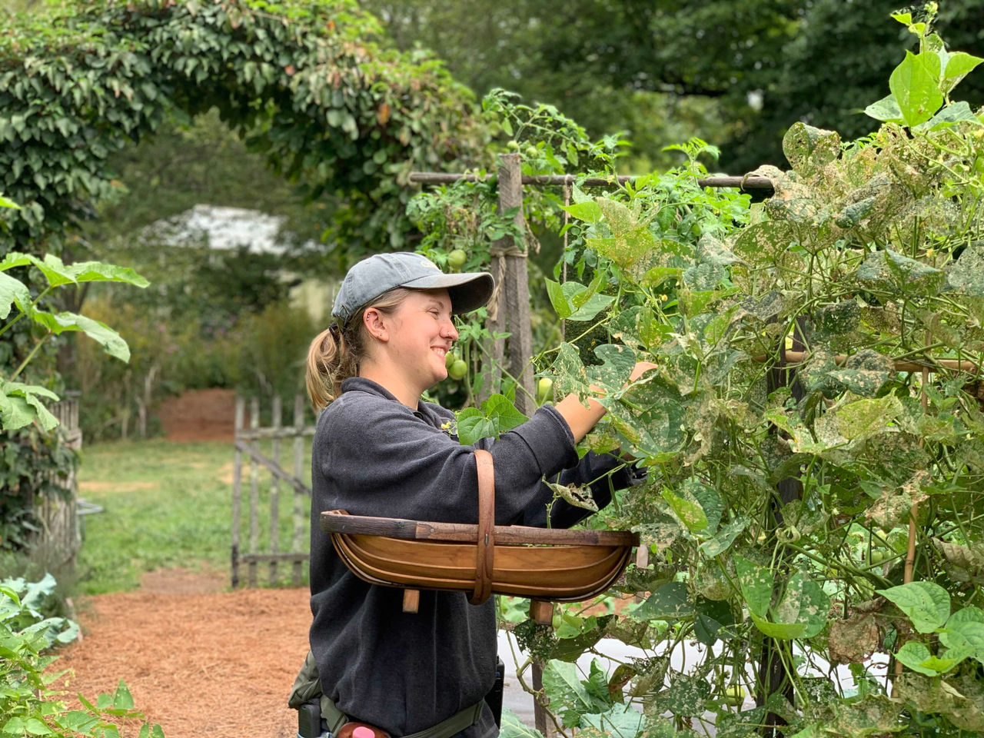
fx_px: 1478
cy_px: 369
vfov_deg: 28.0
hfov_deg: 36.8
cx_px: 492
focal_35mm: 52
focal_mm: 6
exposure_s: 1/211
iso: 16
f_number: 2.4
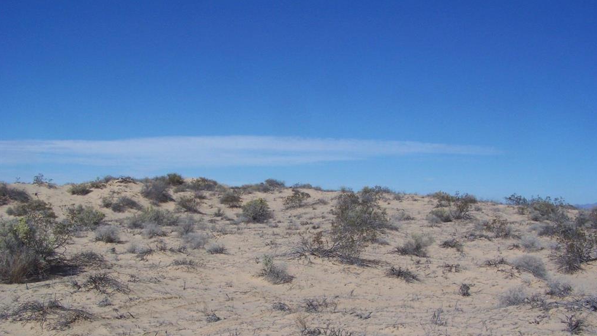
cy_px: 217
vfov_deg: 28.2
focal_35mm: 42
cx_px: 301
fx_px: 665
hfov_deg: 48.3
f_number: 5.6
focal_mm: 6.3
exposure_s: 1/500
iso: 64
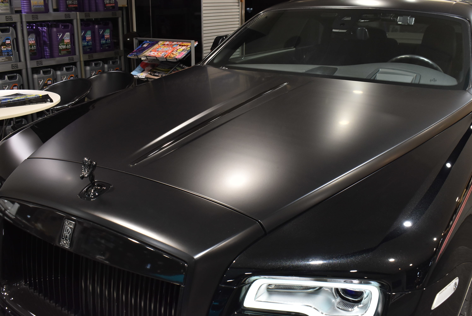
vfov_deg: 36.9
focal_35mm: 36
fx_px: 472
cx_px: 236
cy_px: 158
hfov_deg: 53.1
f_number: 8
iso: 720
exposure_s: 1/40
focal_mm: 24
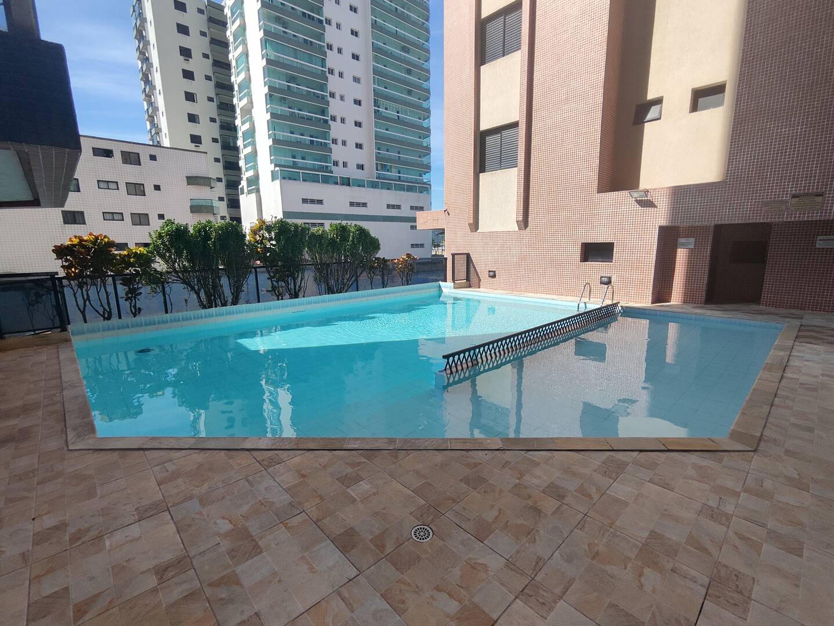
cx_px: 417
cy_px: 313
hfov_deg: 94.5
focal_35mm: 16
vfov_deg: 78.2
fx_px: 386
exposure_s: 1/1105
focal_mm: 1.65
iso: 50
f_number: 2.2
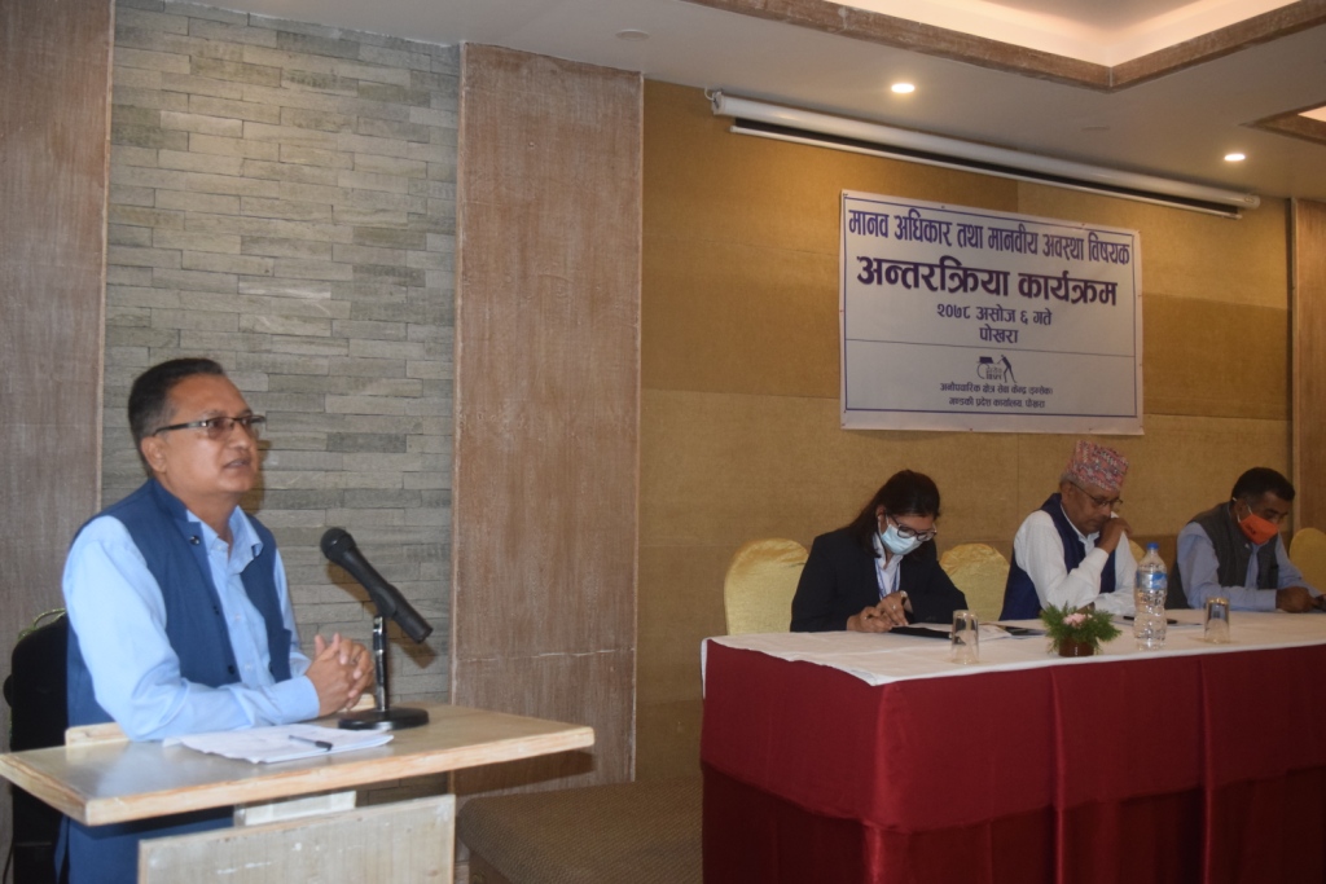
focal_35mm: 34
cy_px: 442
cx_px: 663
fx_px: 1271
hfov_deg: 55.1
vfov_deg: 38.4
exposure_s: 1/60
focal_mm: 23
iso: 2000
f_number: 3.8
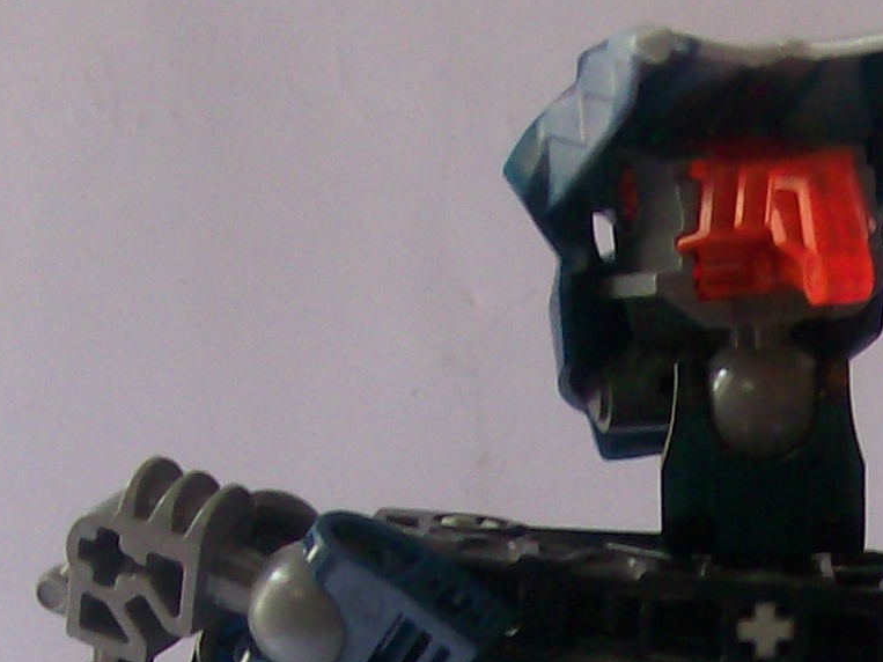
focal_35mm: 145
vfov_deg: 9.9
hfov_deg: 13.5
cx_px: 803
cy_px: 1053
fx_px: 3698
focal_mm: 6
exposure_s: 1/55
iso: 80
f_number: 2.7
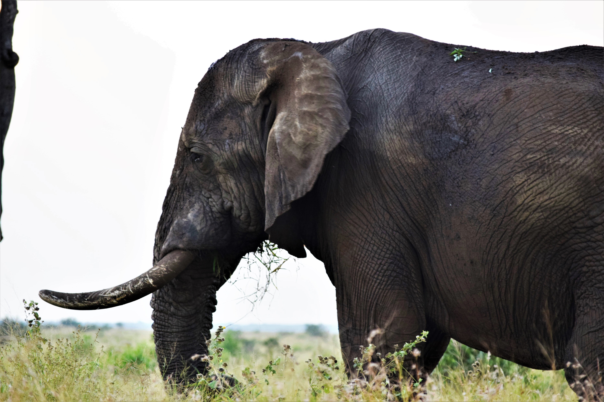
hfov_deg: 8.3
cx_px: 302
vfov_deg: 5.6
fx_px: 4152
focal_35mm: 248
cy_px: 201
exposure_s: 1/125
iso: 1100
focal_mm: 165
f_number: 5.3
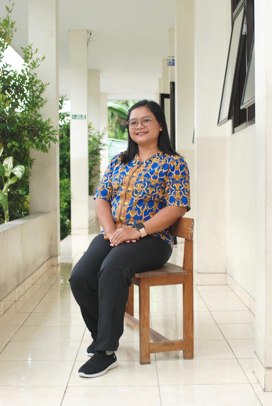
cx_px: 136
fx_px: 678
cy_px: 203
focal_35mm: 60
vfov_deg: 33.4
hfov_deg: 22.7
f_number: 4
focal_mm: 40
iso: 400
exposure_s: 1/125
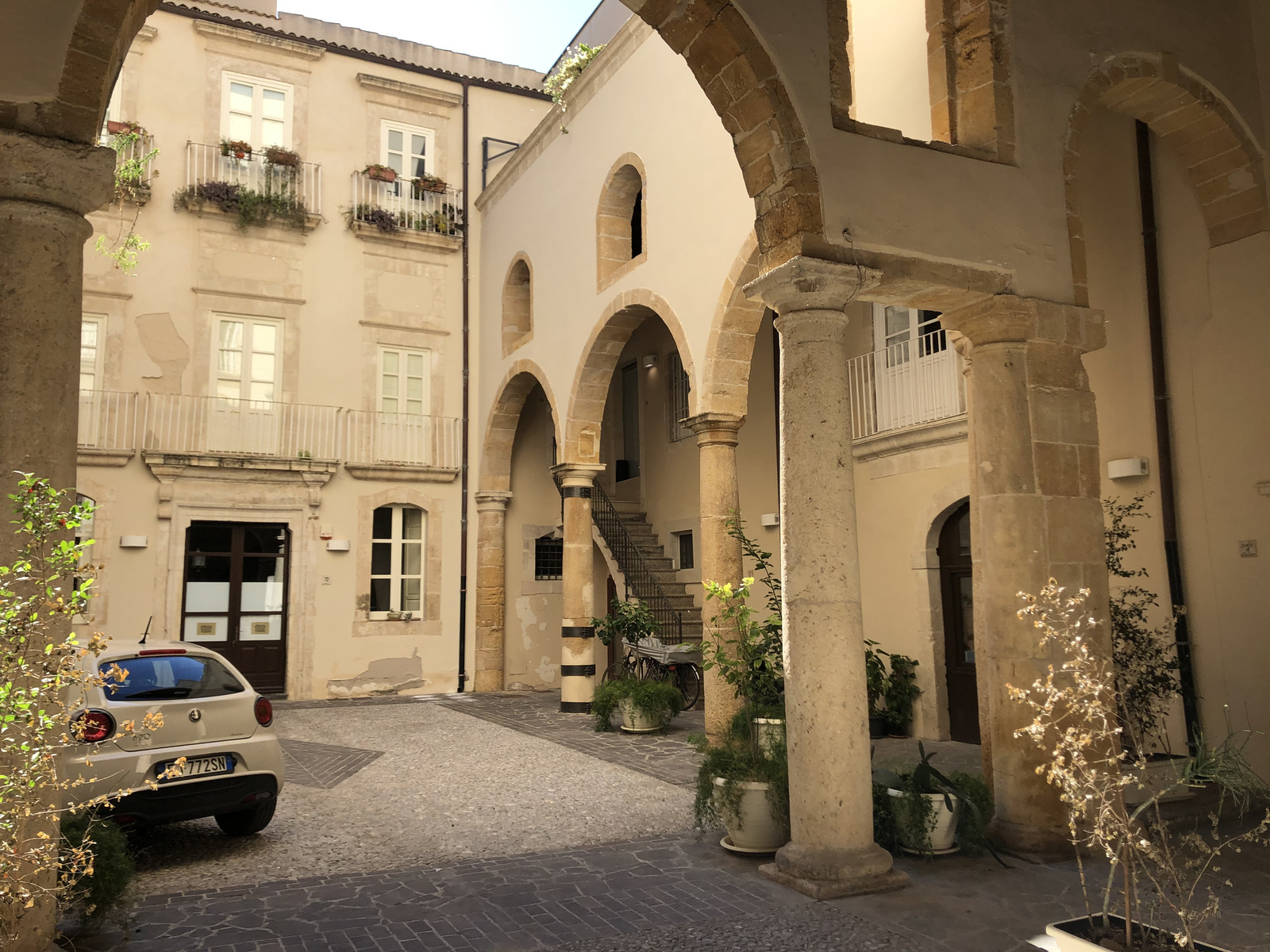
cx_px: 635
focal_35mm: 28
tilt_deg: +7.7
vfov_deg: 49.7
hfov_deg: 63.4
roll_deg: +1.4
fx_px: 1027
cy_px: 476
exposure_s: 1/528
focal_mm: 4
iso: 20
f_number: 1.8
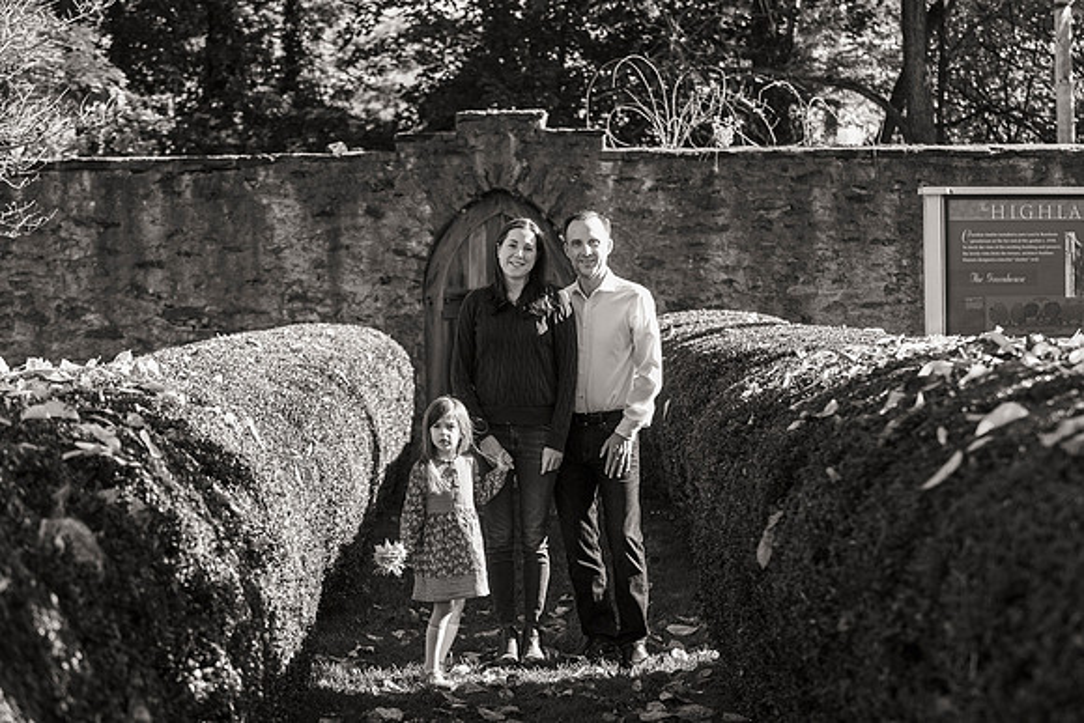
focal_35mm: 74
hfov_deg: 27.2
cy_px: 352
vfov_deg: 18.3
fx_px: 2241
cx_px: 568
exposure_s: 1/800
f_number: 4
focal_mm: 70
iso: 500
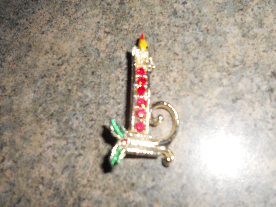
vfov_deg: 44.2
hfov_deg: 56.8
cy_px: 104
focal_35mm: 32
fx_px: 255
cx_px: 138
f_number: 8.8
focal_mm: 5.8
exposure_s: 1/25
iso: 80
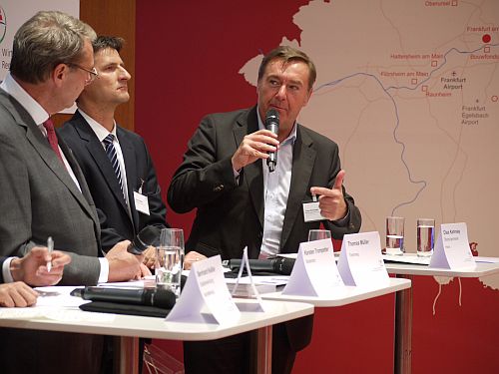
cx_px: 250
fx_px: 1615
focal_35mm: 112
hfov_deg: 17.6
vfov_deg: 13.2
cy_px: 187
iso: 400
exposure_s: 1/80
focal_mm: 56
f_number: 4.1
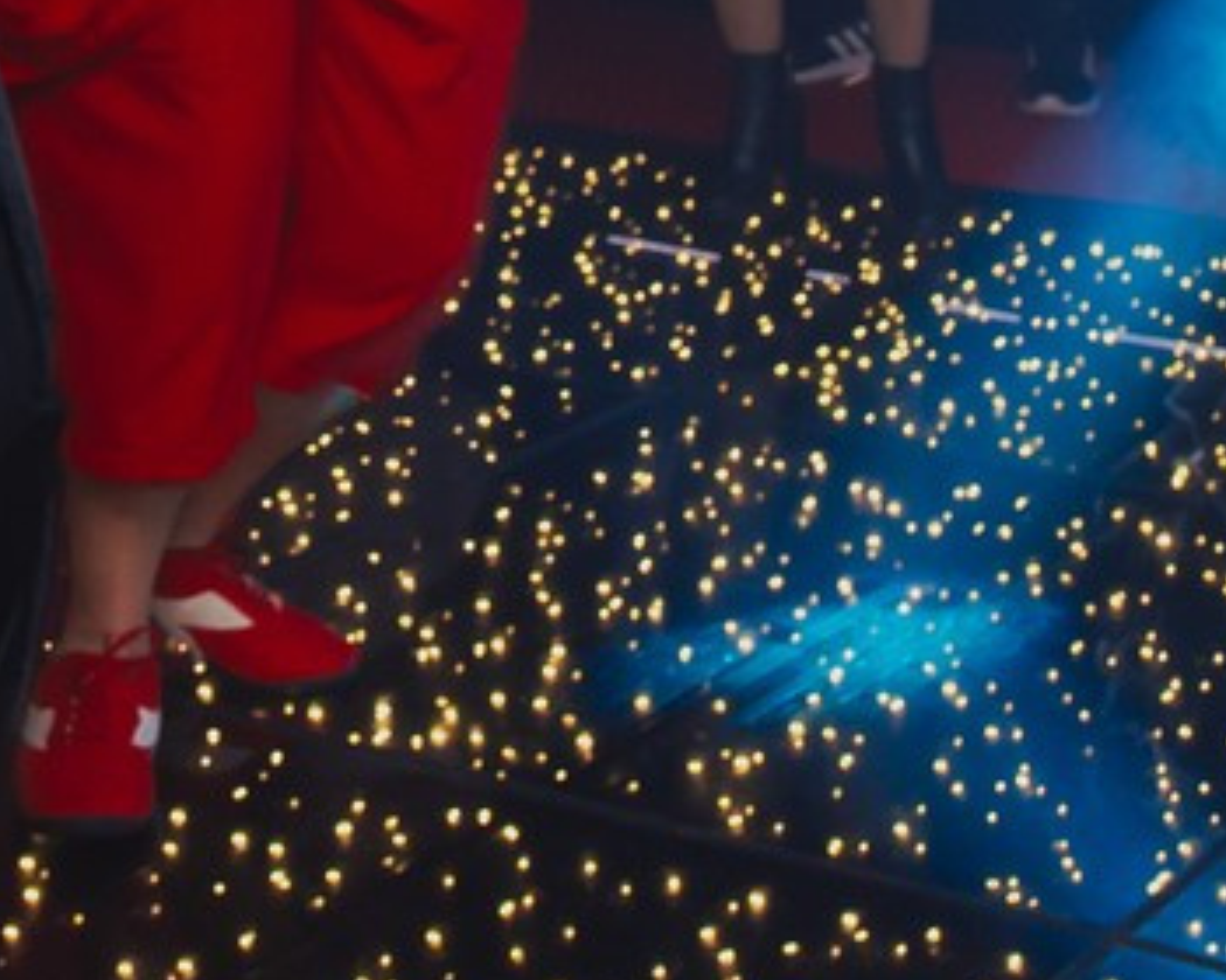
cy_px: -487
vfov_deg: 14.1
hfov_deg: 18.7
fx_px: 3701
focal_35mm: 102
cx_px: 267
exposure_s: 1/60
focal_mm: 18
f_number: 2.8
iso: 400
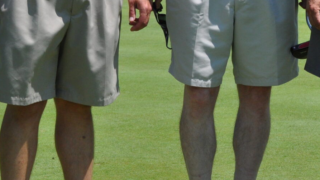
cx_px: 284
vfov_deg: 4.1
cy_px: -64
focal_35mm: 297
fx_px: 2520
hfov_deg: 7.2
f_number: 8
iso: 400
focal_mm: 66
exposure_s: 1/2000
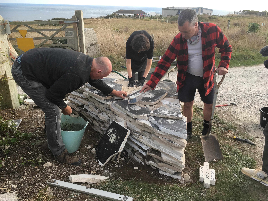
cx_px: 134
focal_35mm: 29
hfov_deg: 61.7
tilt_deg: -22.4
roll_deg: -1.6
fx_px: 225
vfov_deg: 48.2
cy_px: 100
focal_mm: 4.15
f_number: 2.2
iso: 25
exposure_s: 1/242
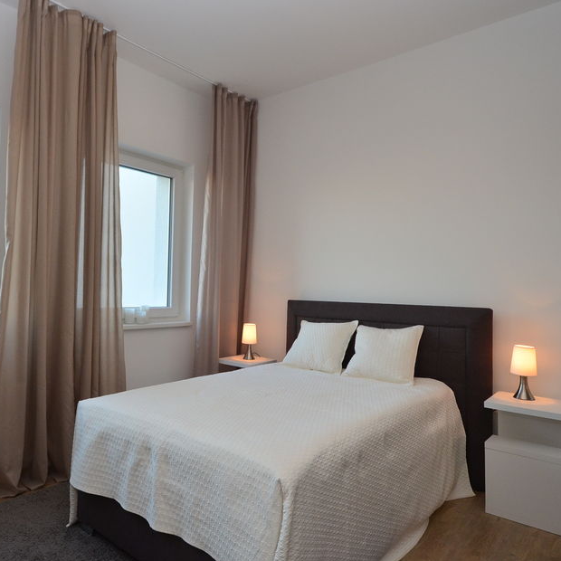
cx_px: 190
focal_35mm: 26
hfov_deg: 60.3
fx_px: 470
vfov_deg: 61.6
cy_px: 274
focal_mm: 13
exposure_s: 1/100
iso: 800
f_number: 9
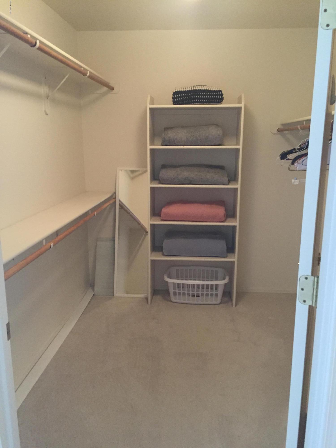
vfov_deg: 61.7
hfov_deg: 48.2
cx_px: 168
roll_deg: +0.6
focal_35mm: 29
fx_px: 375
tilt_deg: -10.6
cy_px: 224
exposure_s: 1/30
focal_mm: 4.15
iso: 200
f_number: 2.2
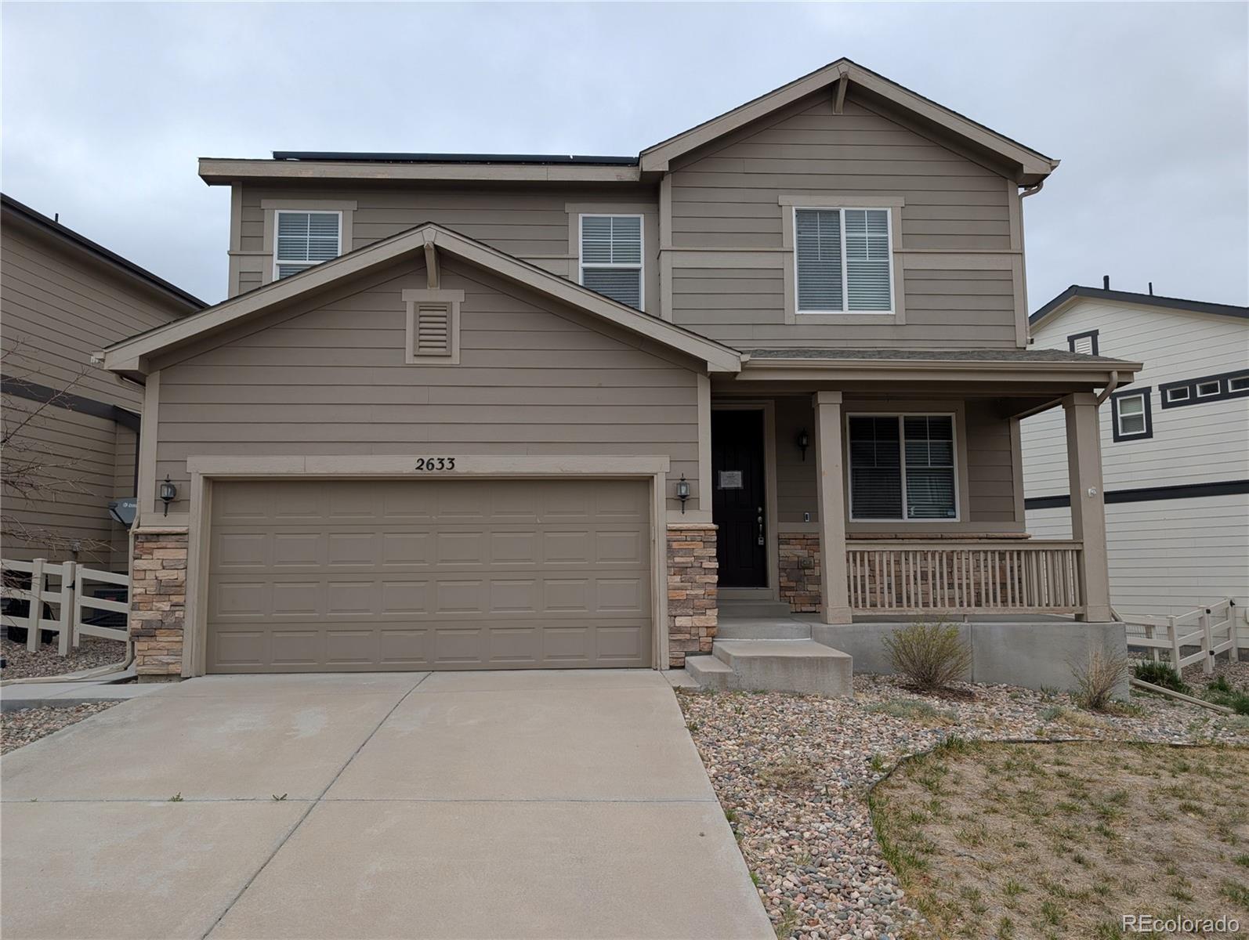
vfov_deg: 56.9
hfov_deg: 71.5
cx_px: 624
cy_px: 470
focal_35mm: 24
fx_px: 867
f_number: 1.68
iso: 22
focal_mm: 6.9
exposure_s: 1/822
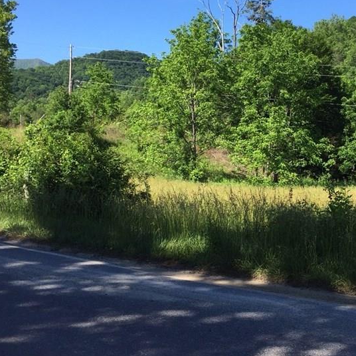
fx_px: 570
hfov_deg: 34.2
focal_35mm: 49
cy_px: 147
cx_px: 252
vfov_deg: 34.6
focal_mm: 4.15
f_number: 2.2
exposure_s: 1/964
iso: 32
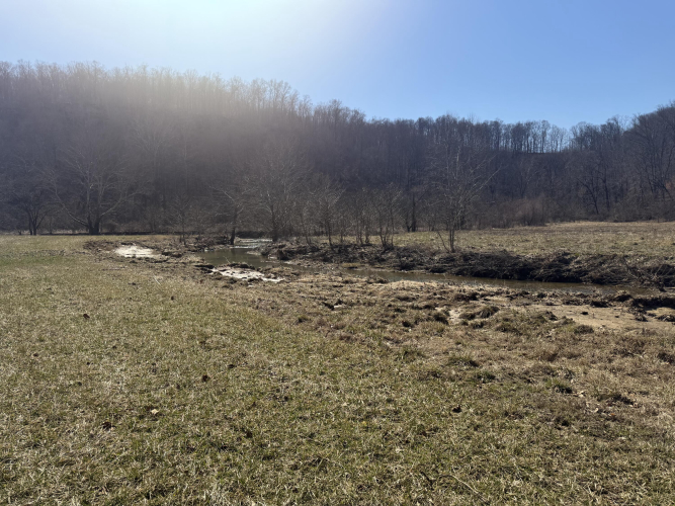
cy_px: 253
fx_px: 468
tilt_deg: -4.0
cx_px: 338
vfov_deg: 56.8
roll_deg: +1.0
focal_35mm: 24
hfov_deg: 71.6
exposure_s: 1/4673
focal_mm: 6.76
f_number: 1.78
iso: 80
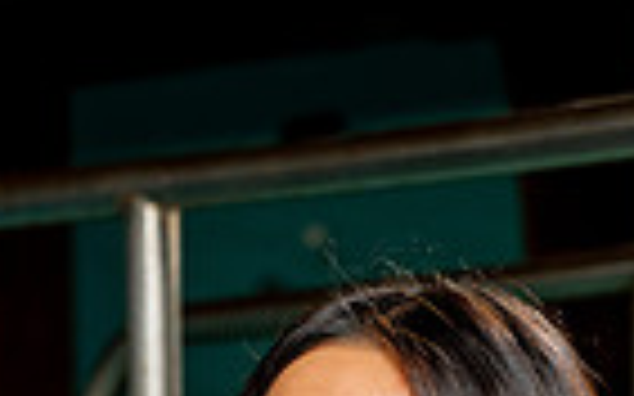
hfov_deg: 9.3
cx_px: 391
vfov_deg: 5.6
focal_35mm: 225
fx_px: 3886
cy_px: 999
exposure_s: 1/250
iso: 640
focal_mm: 69
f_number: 5.6
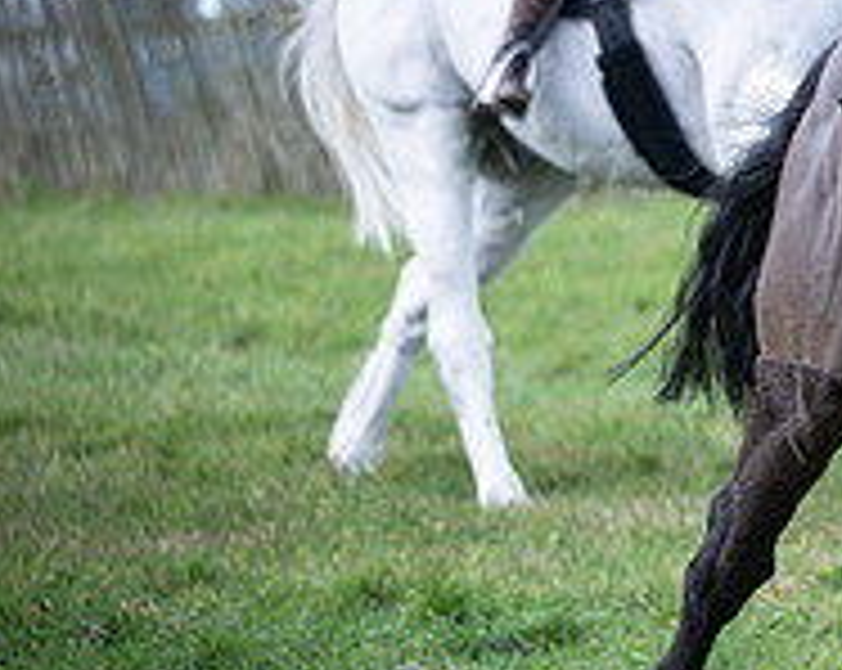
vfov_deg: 2.7
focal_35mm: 581
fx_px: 14456
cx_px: 1667
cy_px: -46
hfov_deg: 3.3
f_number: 4
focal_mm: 145
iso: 400
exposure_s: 1/800
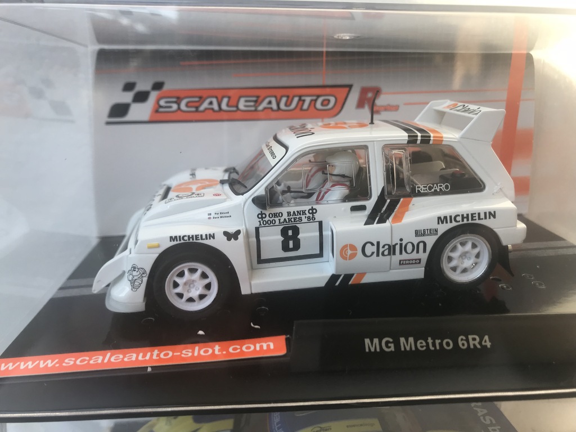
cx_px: 288
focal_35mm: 28
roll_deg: -3.3
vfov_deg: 49.7
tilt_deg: -11.1
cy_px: 216
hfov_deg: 63.4
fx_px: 466
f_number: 1.8
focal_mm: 3.99
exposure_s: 1/383
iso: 20
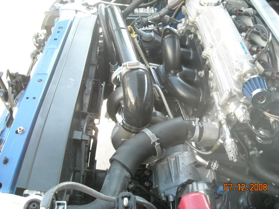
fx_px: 282
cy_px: 104
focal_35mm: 35
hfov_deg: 52.6
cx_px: 140
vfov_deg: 40.7
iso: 475
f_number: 2.8
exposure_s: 1/250
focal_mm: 5.7
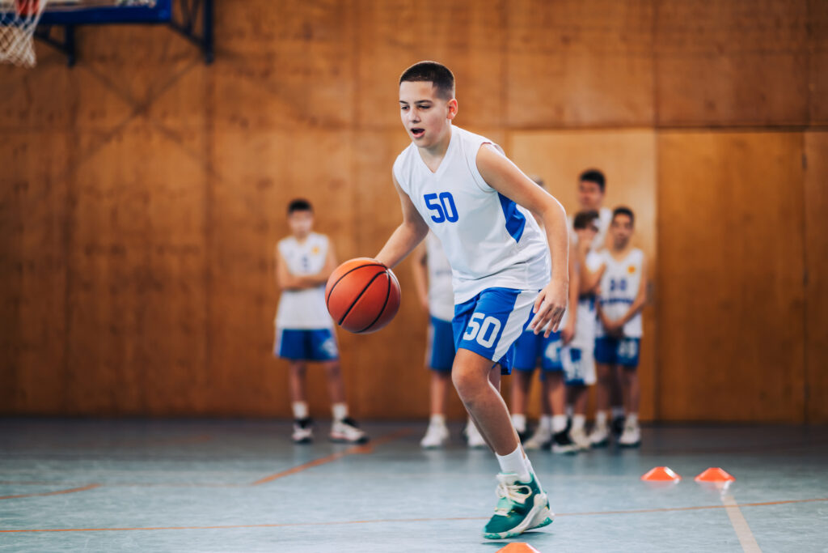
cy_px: 276
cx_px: 414
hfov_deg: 23.9
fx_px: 1955
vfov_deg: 16.1
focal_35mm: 85
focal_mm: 85
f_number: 1.4
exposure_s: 1/500
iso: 400
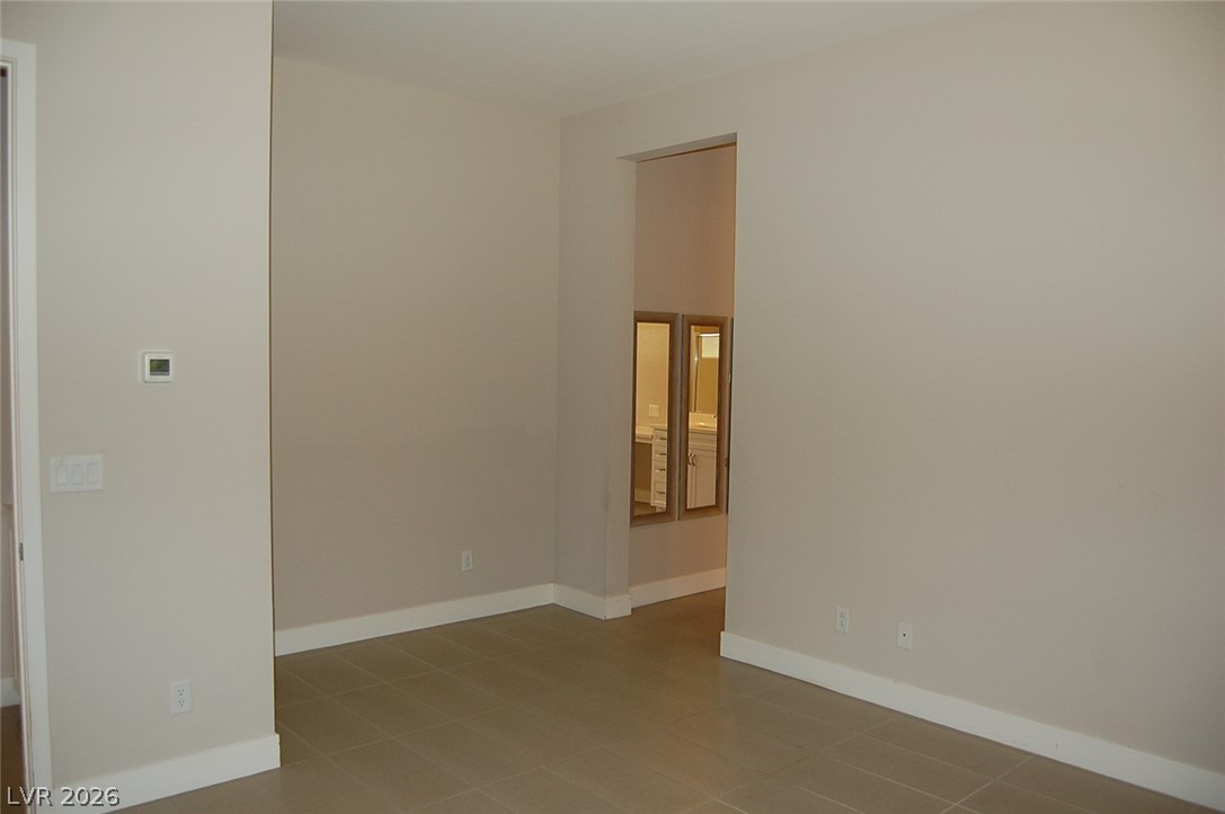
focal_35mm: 27
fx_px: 918
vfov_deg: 47.8
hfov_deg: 67.4
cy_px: 407
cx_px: 612
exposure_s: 1/60
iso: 400
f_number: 3.5
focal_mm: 18
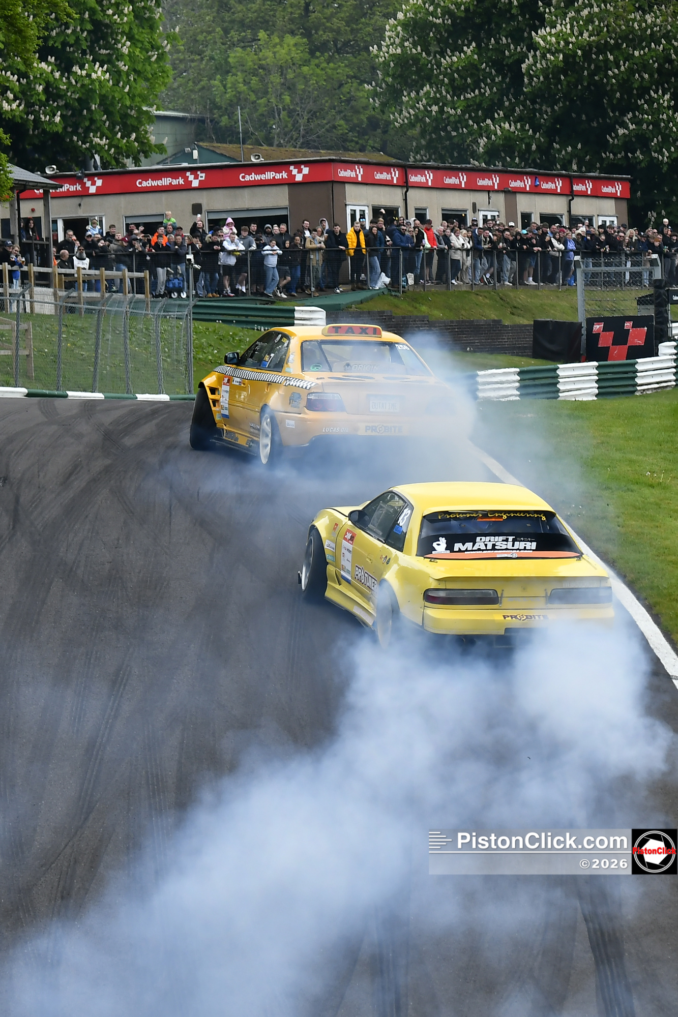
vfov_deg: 13.0
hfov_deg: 8.7
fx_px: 4450
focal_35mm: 158
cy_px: 508
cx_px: 339
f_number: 4.5
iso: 220
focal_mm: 105
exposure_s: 1/400
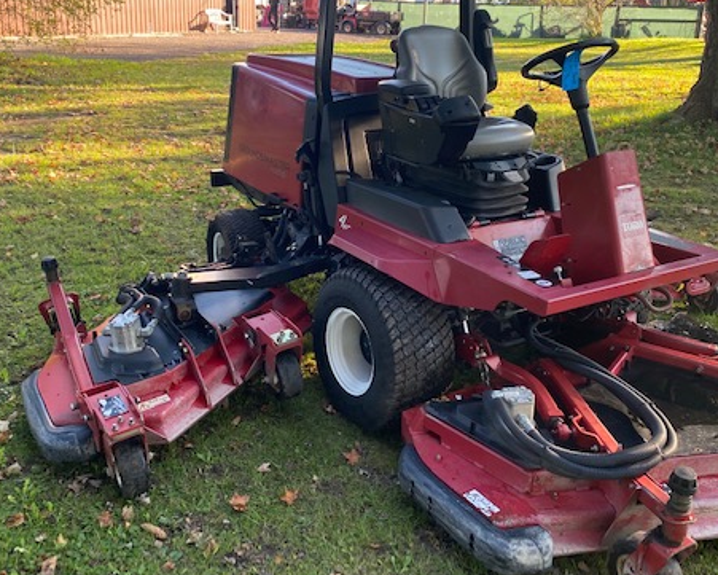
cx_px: 388
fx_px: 765
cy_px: 212
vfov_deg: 40.8
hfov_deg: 50.2
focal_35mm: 36
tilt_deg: -14.5
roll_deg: -1.7
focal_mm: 4.25
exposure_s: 1/122
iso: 40
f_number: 1.8
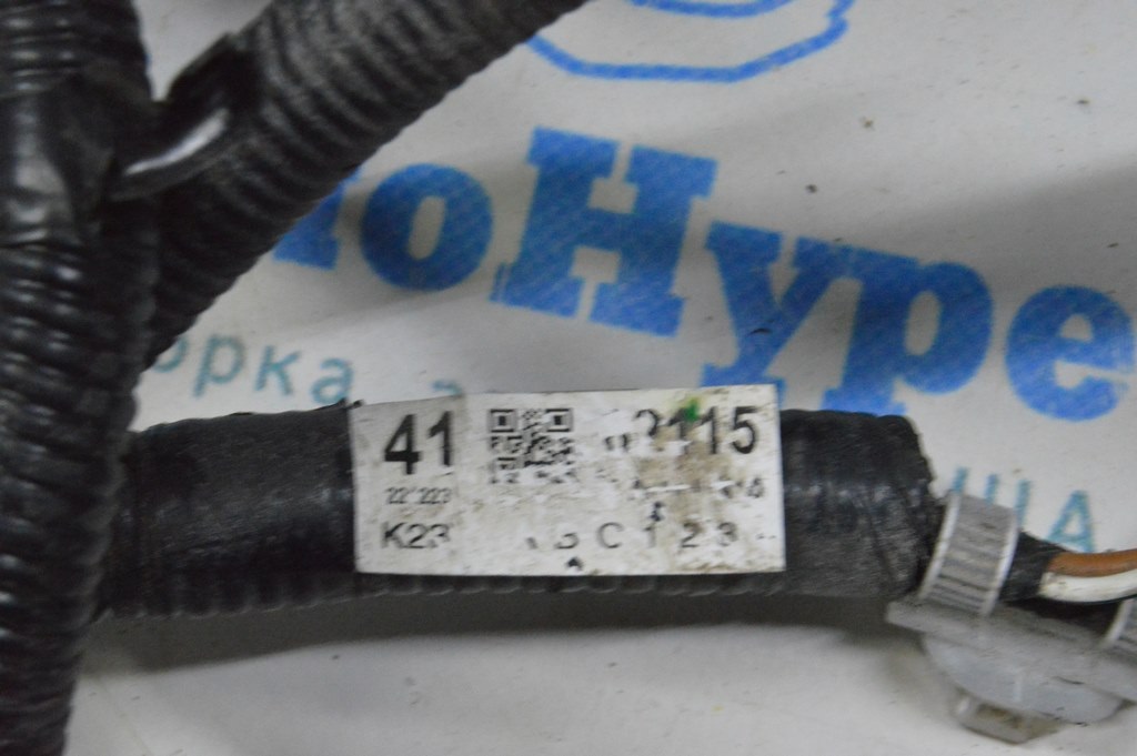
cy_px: 378
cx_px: 568
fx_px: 2603
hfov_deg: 24.6
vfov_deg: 16.5
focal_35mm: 82
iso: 6400
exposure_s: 1/20
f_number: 20
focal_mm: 55
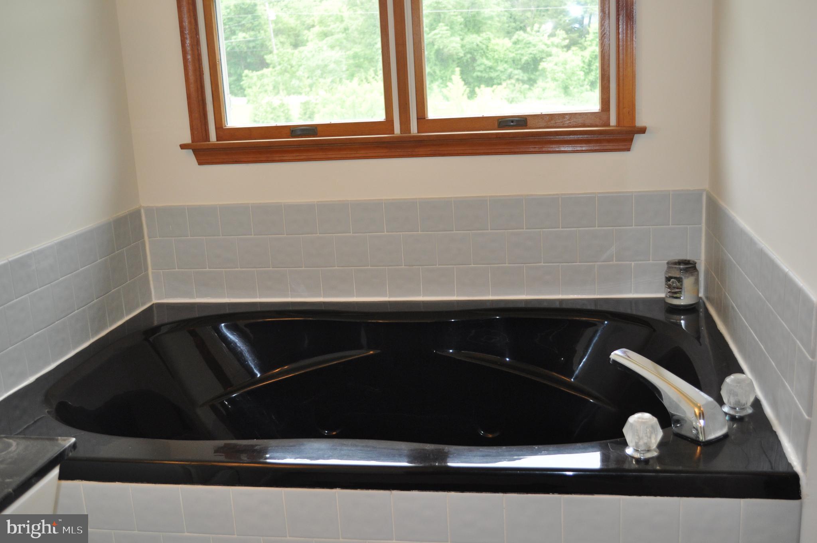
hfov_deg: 49.6
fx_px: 884
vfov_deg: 34.1
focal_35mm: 39
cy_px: 272
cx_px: 408
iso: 720
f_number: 4.2
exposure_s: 1/125
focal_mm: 26
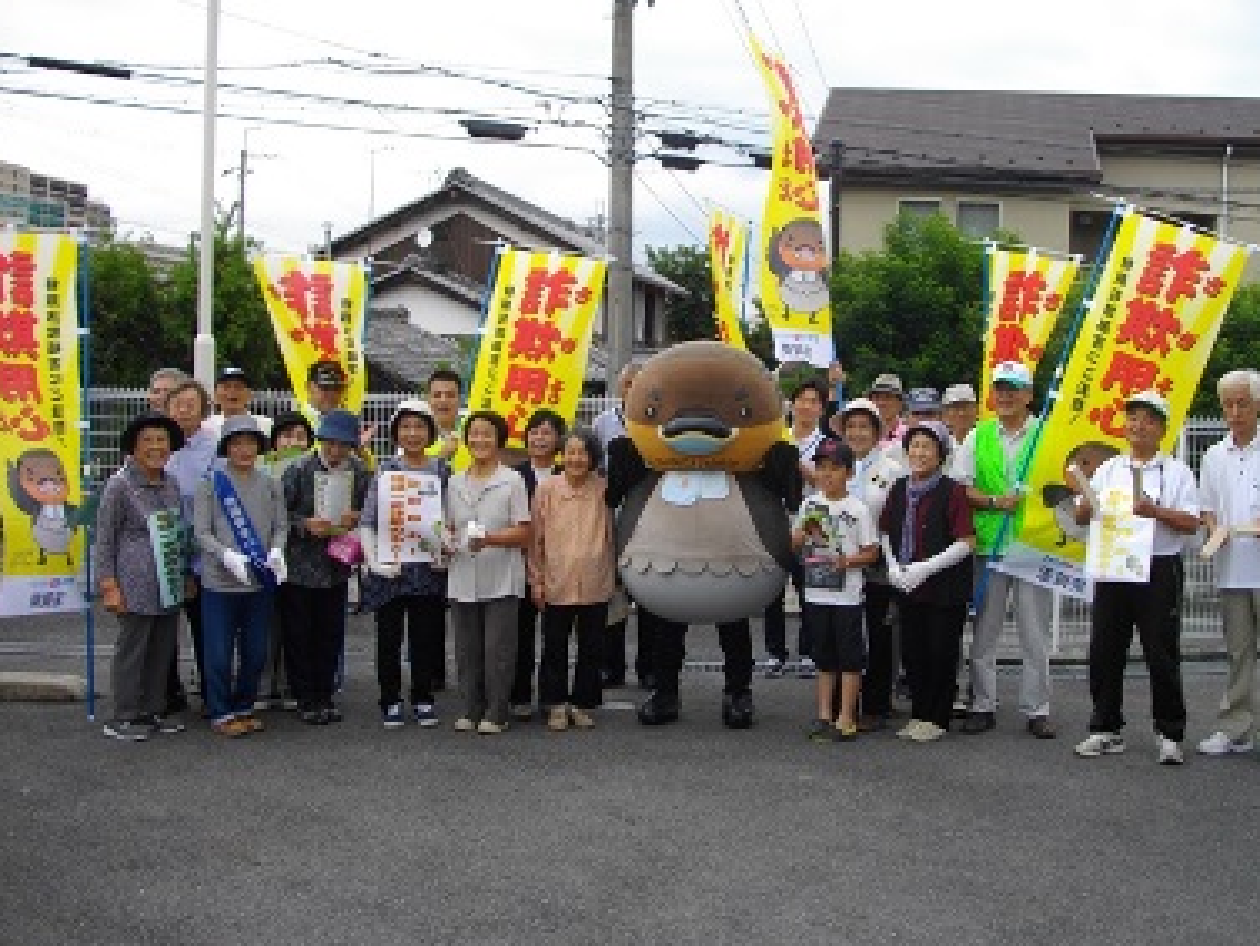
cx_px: 735
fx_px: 1384
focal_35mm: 38
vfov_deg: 37.7
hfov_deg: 48.8
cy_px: 428
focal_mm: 5.7
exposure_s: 1/200
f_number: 2.9
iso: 100
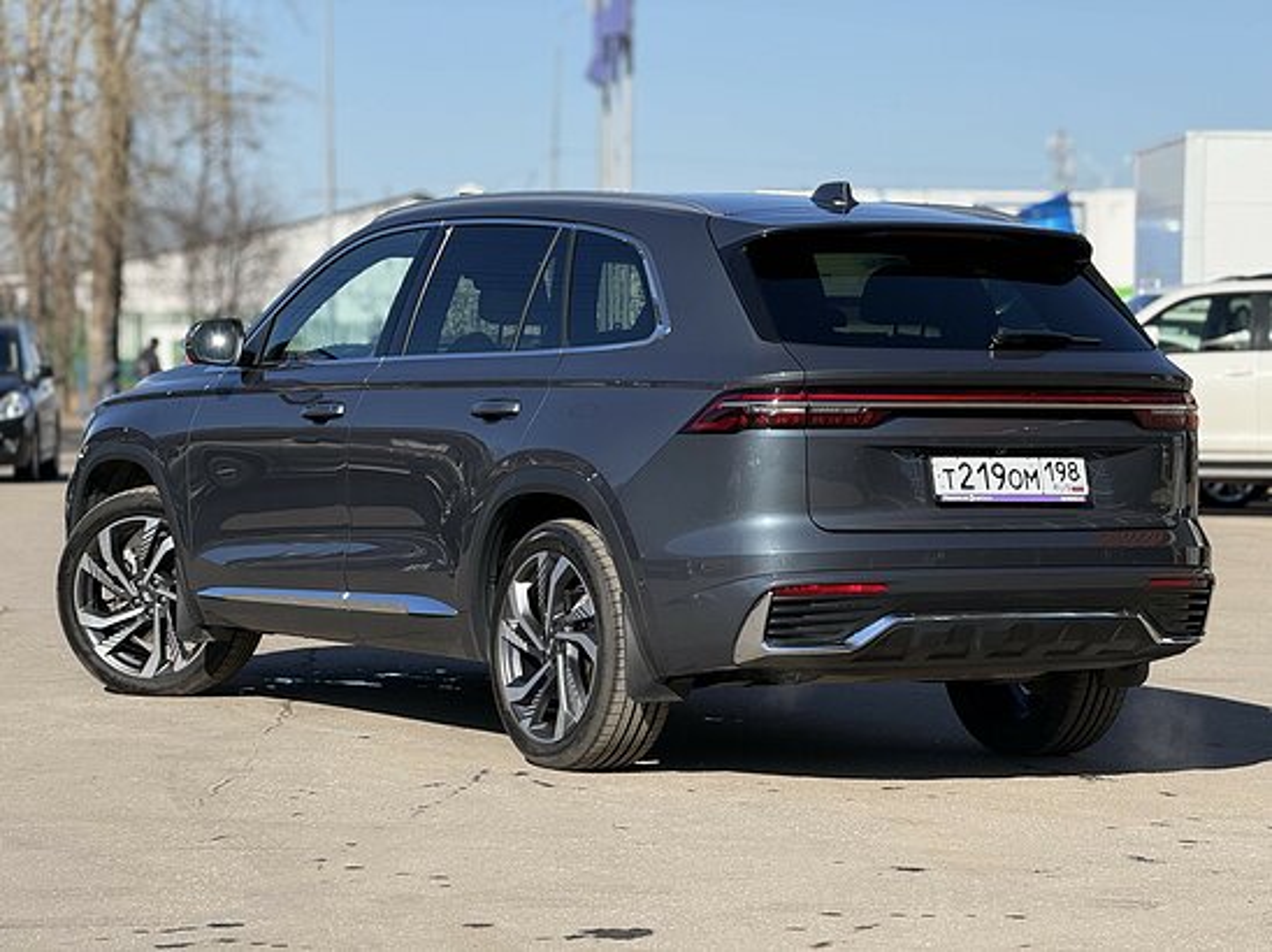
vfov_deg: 12.3
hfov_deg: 16.4
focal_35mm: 120
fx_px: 4406
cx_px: 636
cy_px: 476
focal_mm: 15.66
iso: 50
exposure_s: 1/1513
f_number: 2.8
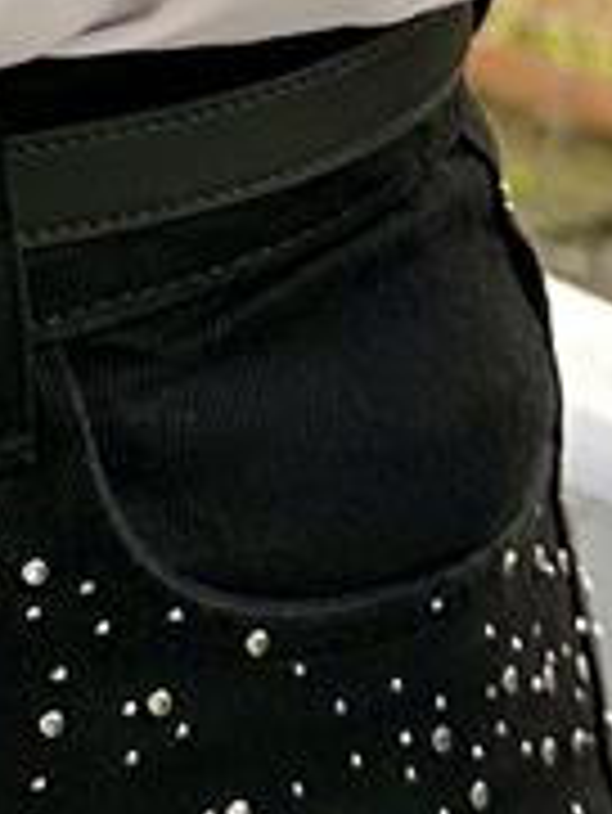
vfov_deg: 11.2
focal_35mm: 172
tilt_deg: -15.4
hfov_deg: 8.5
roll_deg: -0.8
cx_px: -279
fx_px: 4050
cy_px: -256
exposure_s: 1/428
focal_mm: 6.86
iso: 80
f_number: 1.78
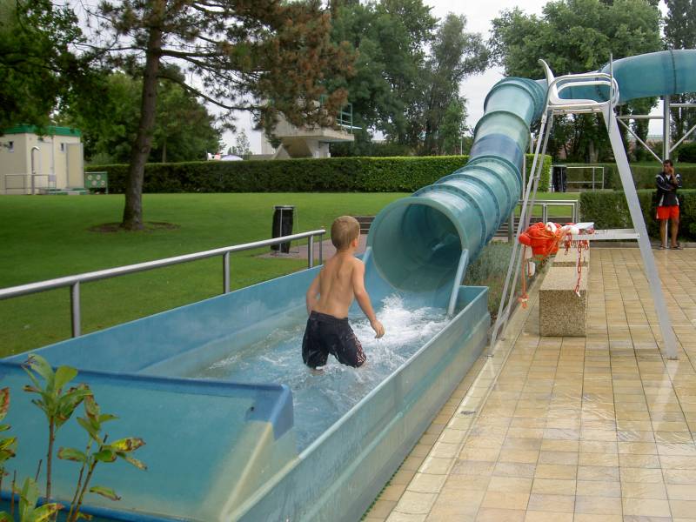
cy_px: 261
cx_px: 348
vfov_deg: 36.8
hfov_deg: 47.9
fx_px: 784
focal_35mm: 39
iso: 100
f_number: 4.7
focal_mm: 8
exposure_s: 1/125
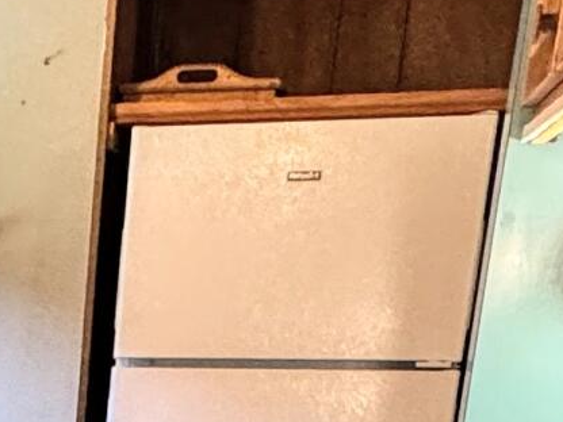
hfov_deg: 17.4
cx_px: -302
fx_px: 1643
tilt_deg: -20.7
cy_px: 895
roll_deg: +0.2
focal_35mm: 101
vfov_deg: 12.5
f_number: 2.2
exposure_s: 1/60
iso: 400
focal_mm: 2.22
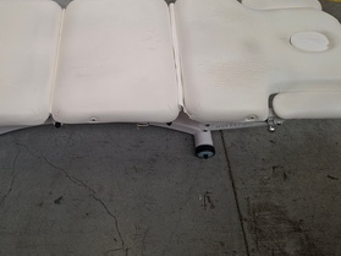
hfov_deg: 54.7
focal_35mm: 33
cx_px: 127
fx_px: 325
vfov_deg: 42.2
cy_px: 81
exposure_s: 1/120
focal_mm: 5.54
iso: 200
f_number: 1.8
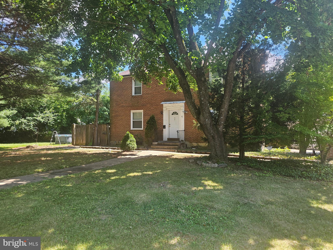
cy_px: 125
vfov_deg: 58.9
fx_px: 221
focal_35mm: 23
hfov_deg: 73.9
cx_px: 166
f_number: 1.7
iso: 25
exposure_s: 1/207
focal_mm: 6.3
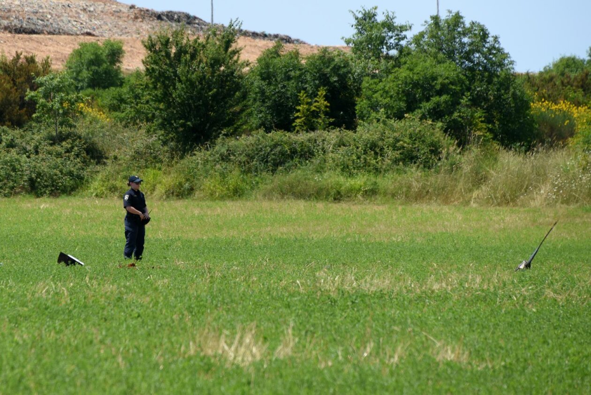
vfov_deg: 4.6
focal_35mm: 300
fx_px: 4930
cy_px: 198
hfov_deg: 6.9
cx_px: 296
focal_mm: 300
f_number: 7.1
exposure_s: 1/640
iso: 250
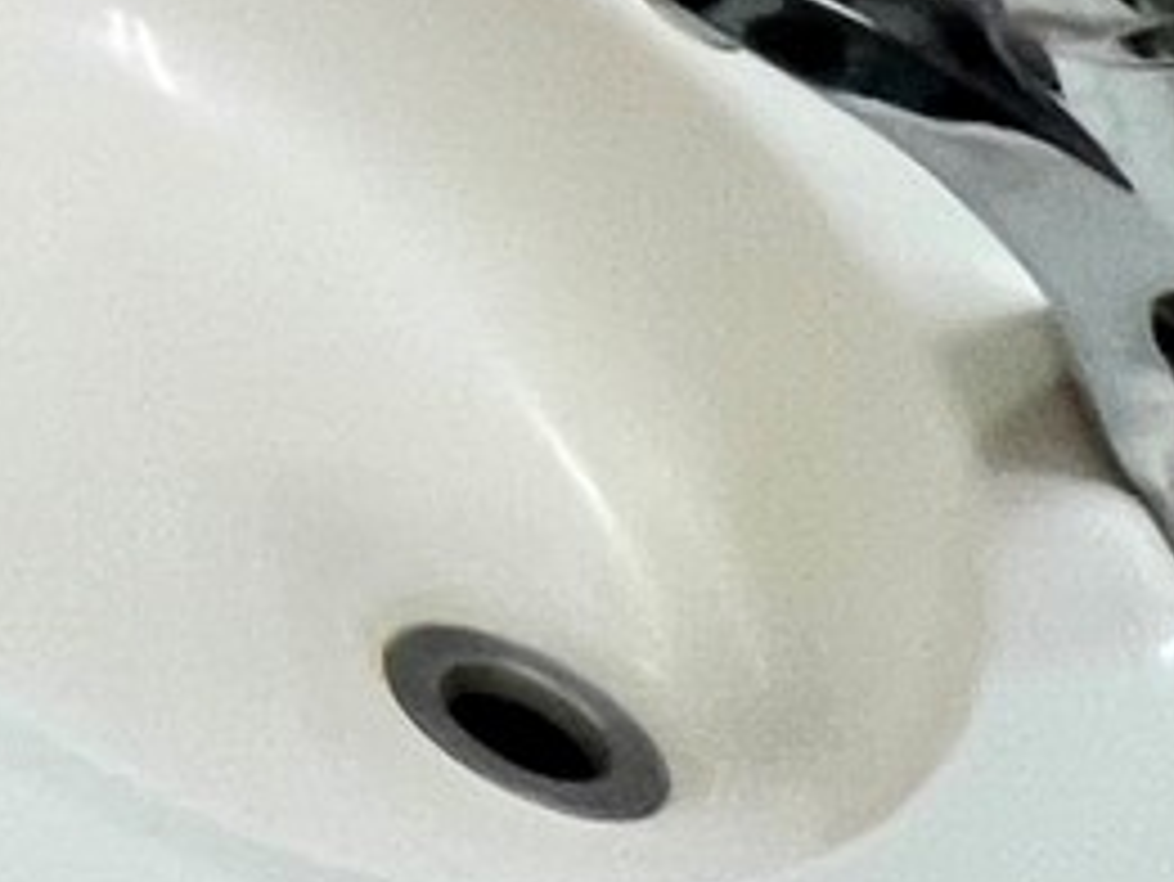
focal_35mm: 102
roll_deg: -3.3
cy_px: -1755
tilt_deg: -9.6
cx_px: -2087
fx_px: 3461
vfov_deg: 10.4
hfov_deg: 12.2
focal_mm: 1.57
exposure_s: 1/60
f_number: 1.8
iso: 200
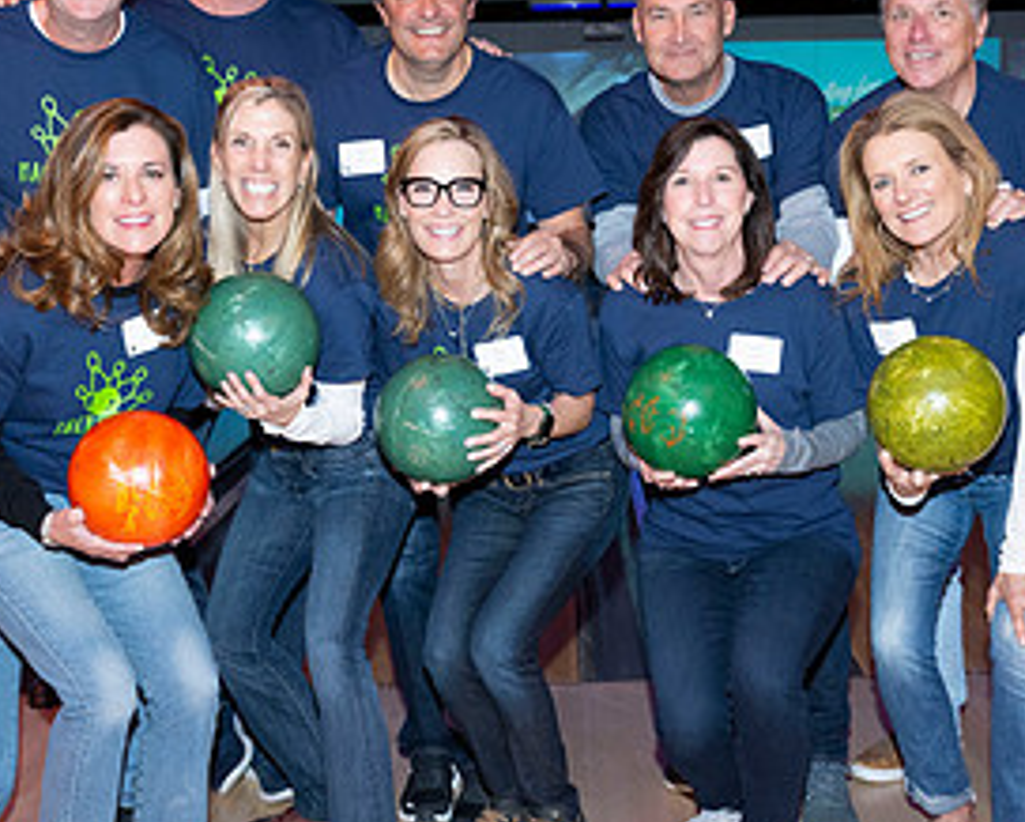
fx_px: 1700
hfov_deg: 33.5
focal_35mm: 56
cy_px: 371
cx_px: 550
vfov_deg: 27.2
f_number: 5.6
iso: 1600
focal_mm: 28
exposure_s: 1/60
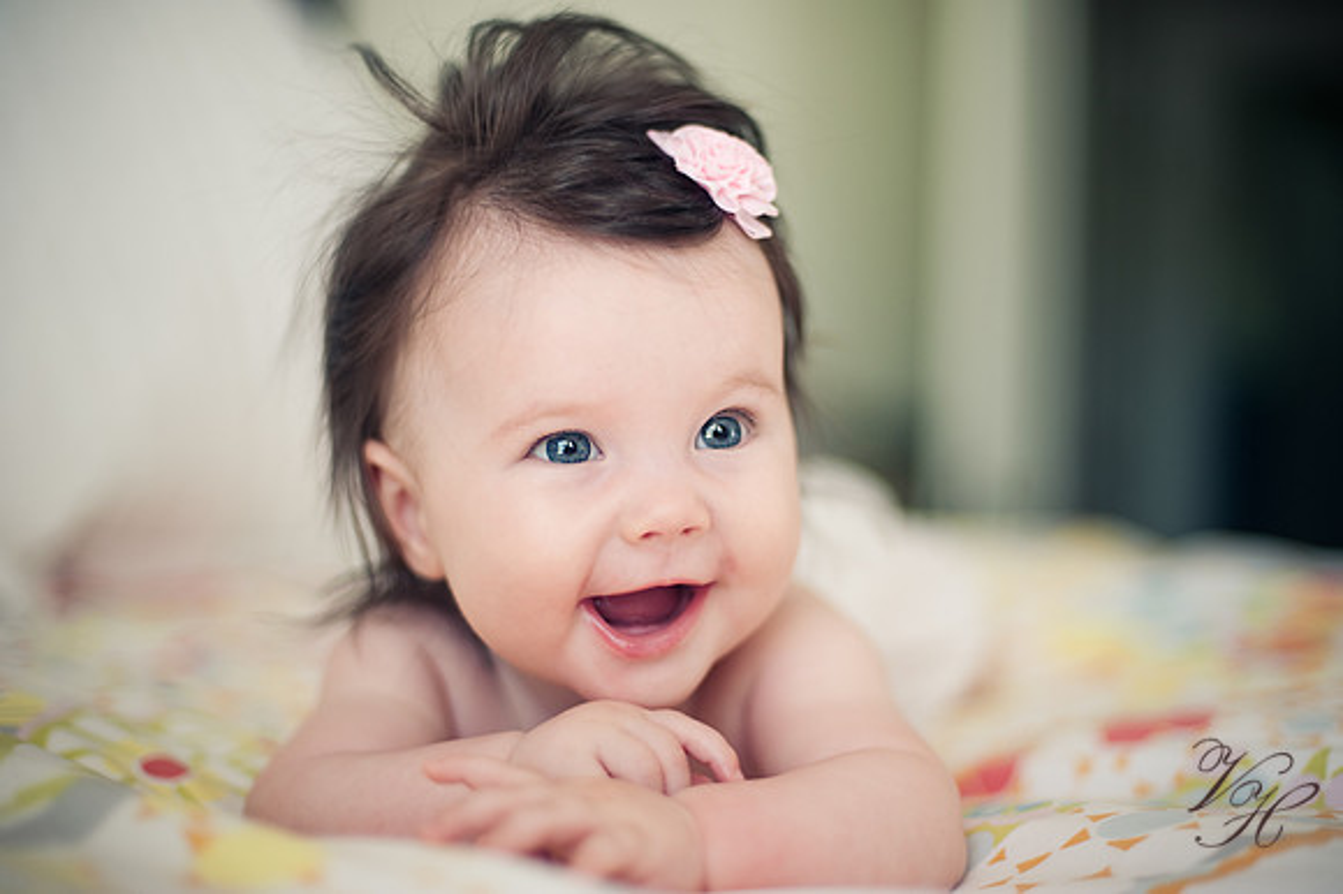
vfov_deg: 27.0
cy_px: 447
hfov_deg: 39.6
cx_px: 672
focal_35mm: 50
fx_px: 1864
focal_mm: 50
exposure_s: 1/125
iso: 200
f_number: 1.4
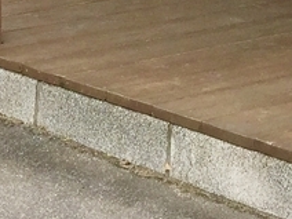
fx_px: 1383
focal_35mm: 164
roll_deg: +1.3
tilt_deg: -0.1
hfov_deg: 12.0
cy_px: -354
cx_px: 168
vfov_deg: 8.1
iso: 32
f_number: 2.2
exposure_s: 1/590
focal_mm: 4.15
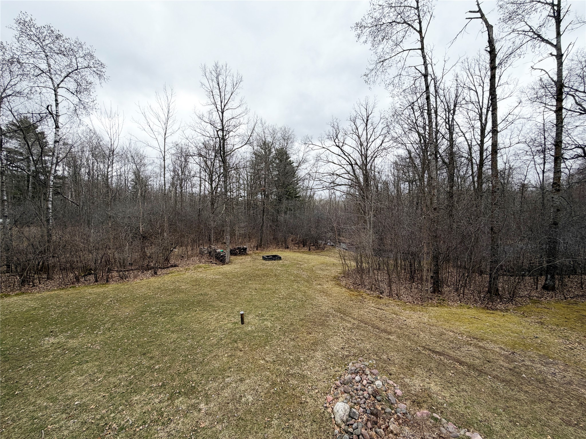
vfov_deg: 85.7
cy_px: 220
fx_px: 237
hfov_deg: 102.1
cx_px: 293
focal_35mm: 14
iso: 40
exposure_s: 1/694
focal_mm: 2.22
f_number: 2.2
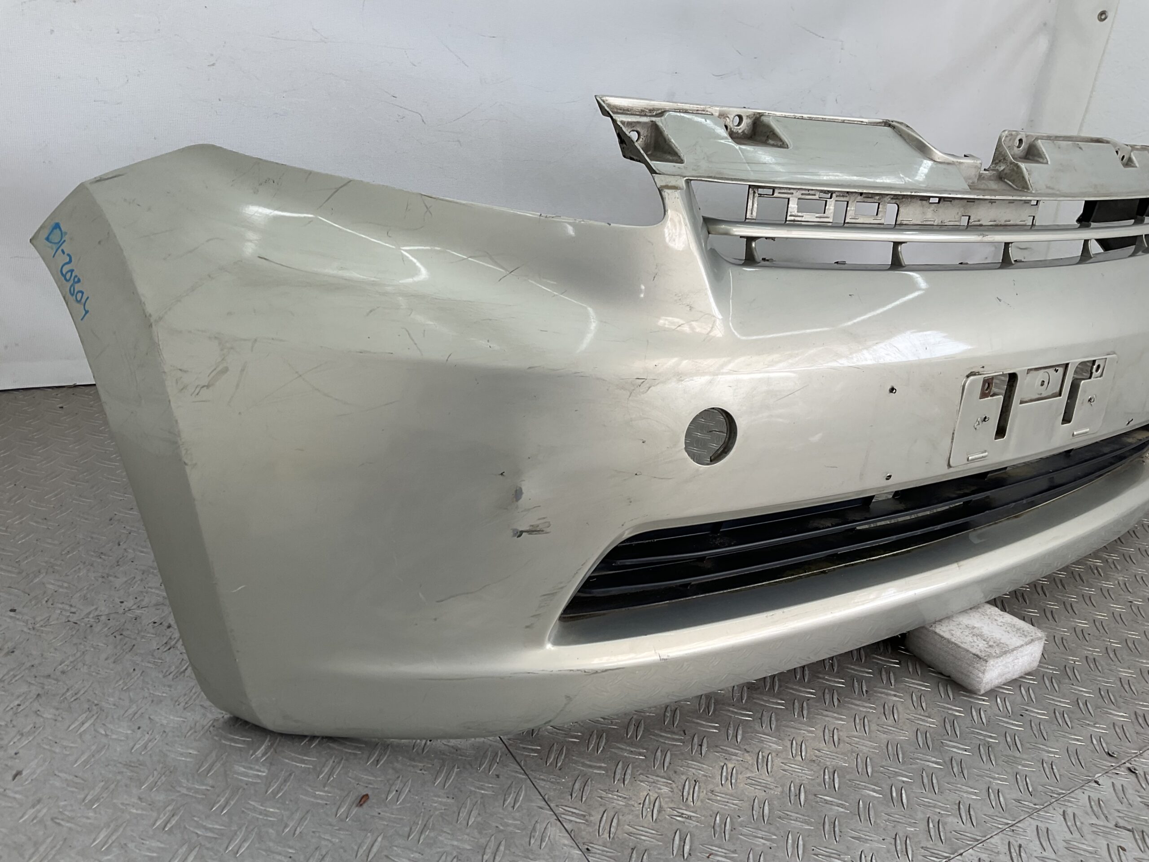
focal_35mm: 29
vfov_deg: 48.2
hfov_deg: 61.7
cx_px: 574
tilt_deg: -24.5
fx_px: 963
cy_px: 431
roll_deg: -9.4
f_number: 1.8
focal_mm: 3
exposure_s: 1/178
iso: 16
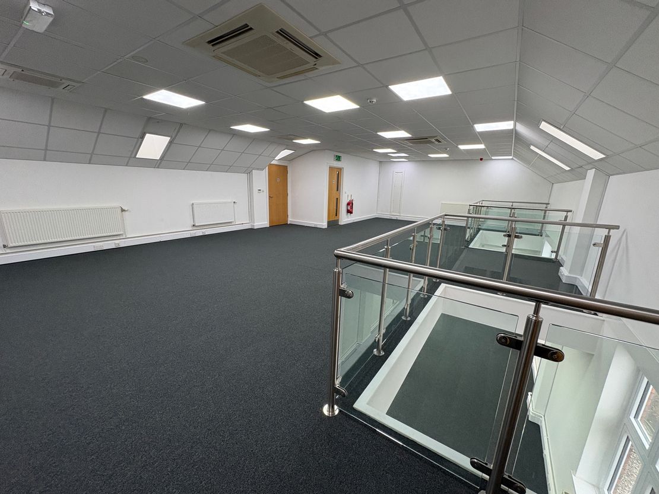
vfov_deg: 85.7
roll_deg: -1.5
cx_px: 330
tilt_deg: -13.9
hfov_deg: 102.1
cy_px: 247
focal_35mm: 14
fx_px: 267
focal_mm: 2.22
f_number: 2.2
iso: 200
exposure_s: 1/100
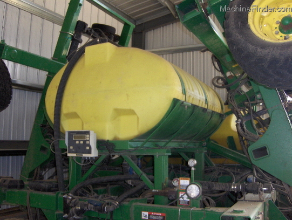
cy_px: 110
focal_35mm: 35
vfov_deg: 40.8
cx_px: 146
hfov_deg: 52.5
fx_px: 296
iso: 100
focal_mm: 7.5
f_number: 2.8
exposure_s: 1/60
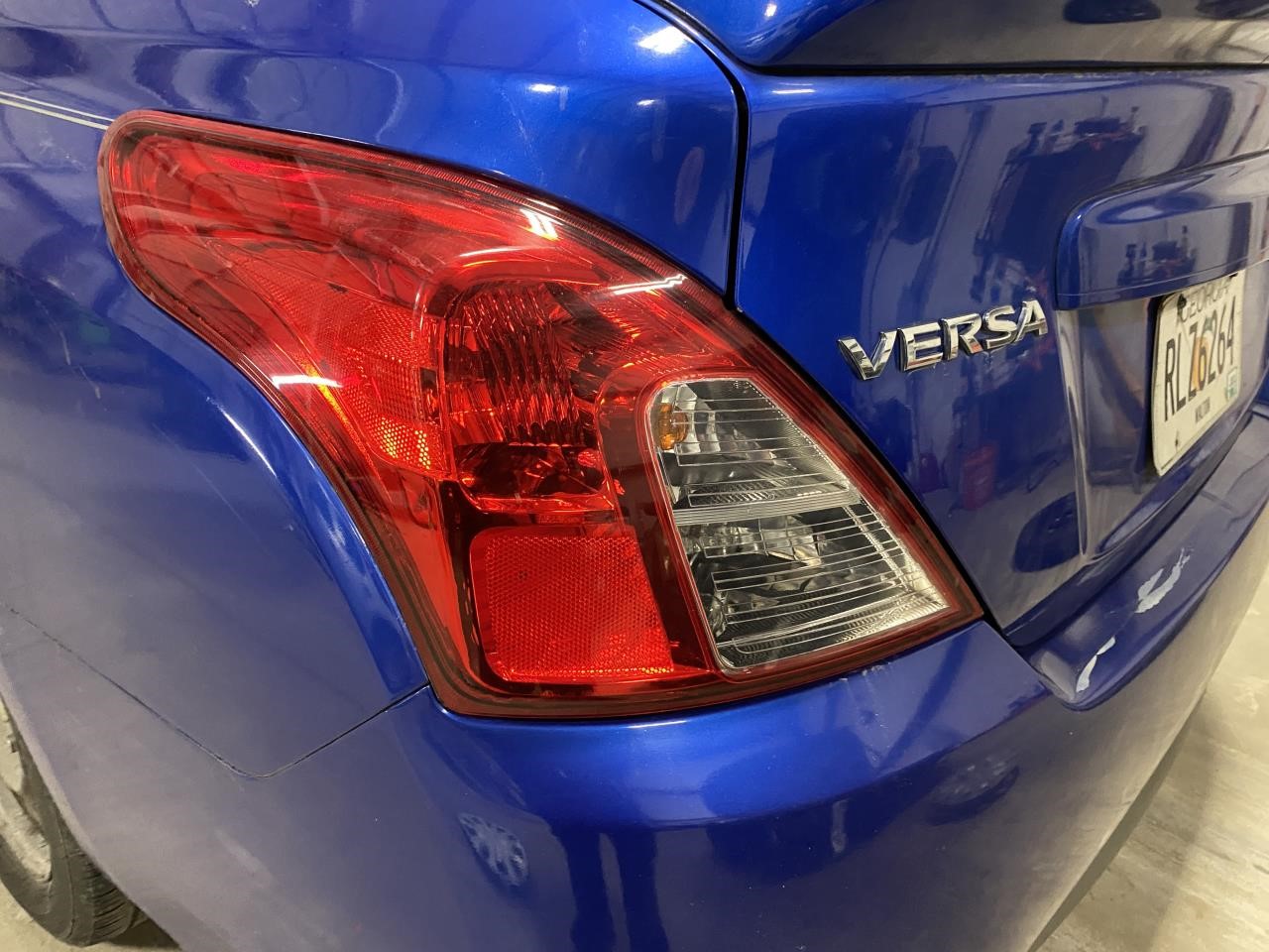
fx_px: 953
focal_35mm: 26
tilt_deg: -27.3
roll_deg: -3.3
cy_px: 476
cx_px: 634
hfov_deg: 67.3
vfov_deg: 53.1
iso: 500
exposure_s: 1/30
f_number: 1.8
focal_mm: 4.25
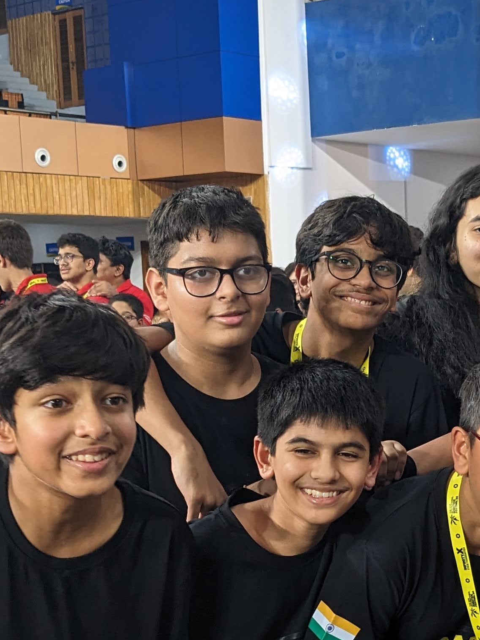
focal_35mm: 72
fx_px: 1331
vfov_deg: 26.6
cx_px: 463
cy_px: 491
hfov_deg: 19.9
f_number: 1.73
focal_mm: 4.38
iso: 136
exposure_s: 1/99.9
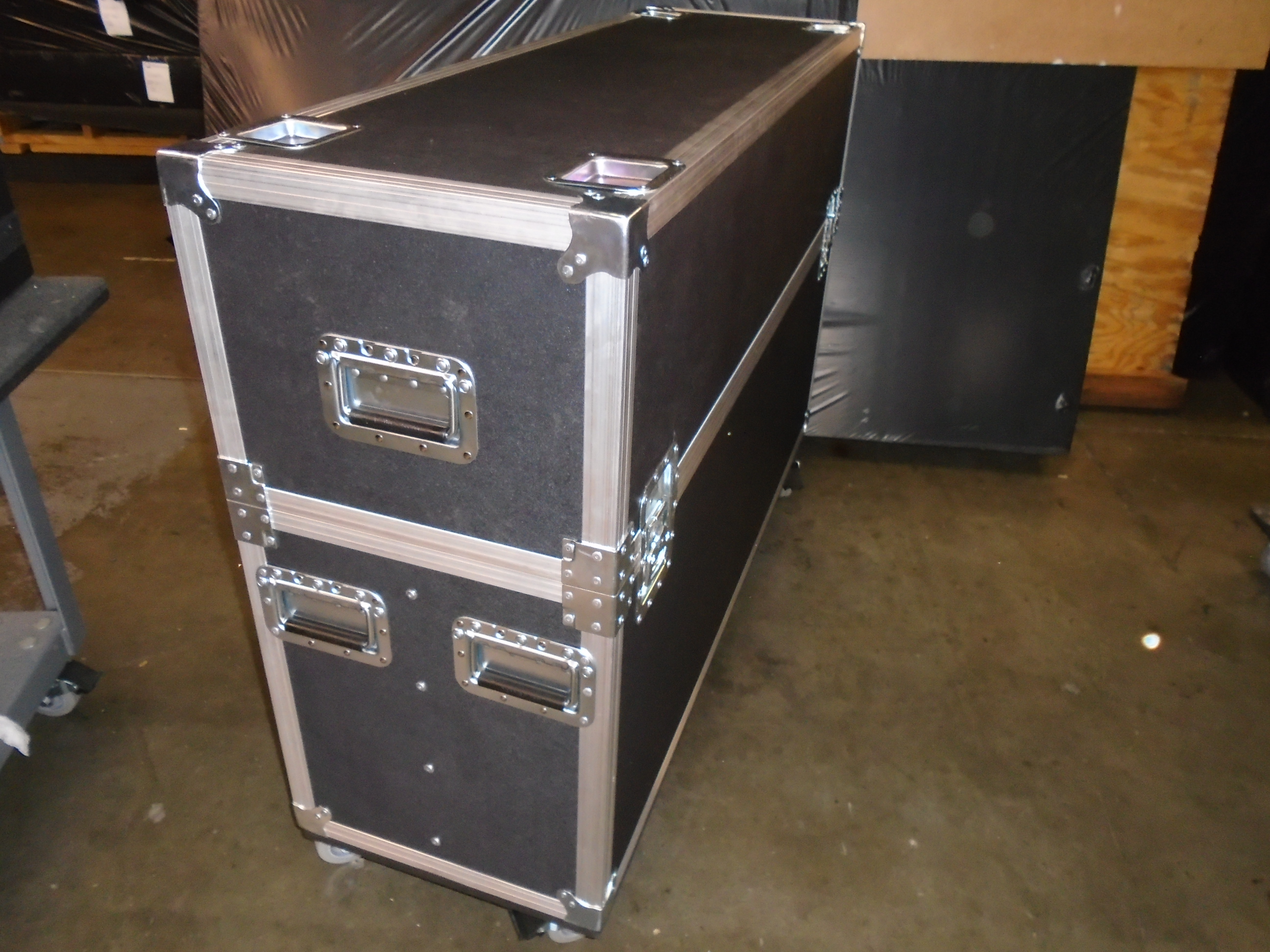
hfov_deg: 67.3
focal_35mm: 26
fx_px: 954
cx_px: 635
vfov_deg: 53.1
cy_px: 476
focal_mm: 4.6
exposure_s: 1/30
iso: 400
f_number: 3.2
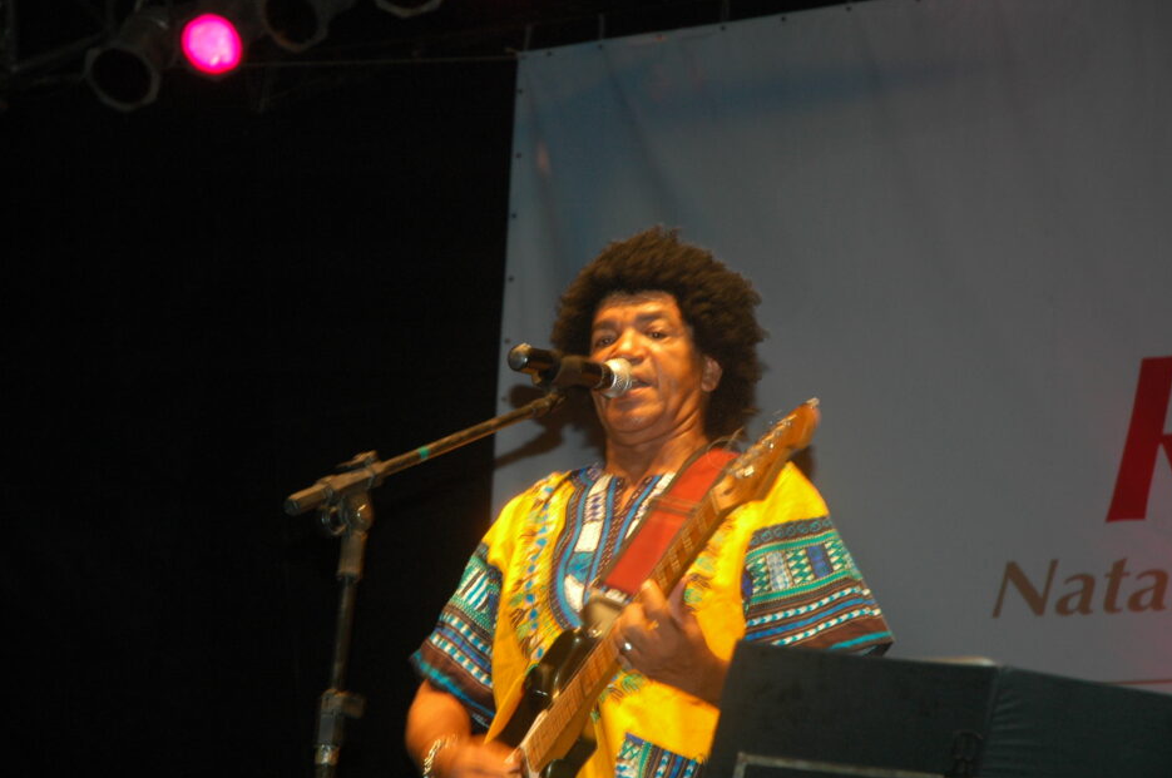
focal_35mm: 115
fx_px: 3739
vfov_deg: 11.9
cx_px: 562
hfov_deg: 17.8
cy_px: 393
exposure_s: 1/40
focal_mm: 70
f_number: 4.5
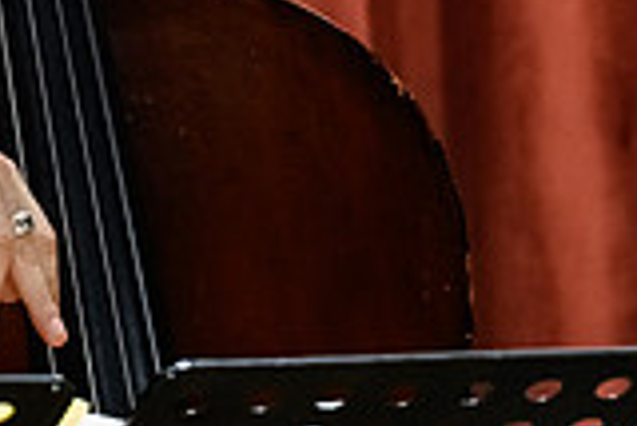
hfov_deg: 2.6
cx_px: -147
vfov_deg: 1.8
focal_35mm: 777
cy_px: -287
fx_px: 13761
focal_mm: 200
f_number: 6.3
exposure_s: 1/125
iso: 6400
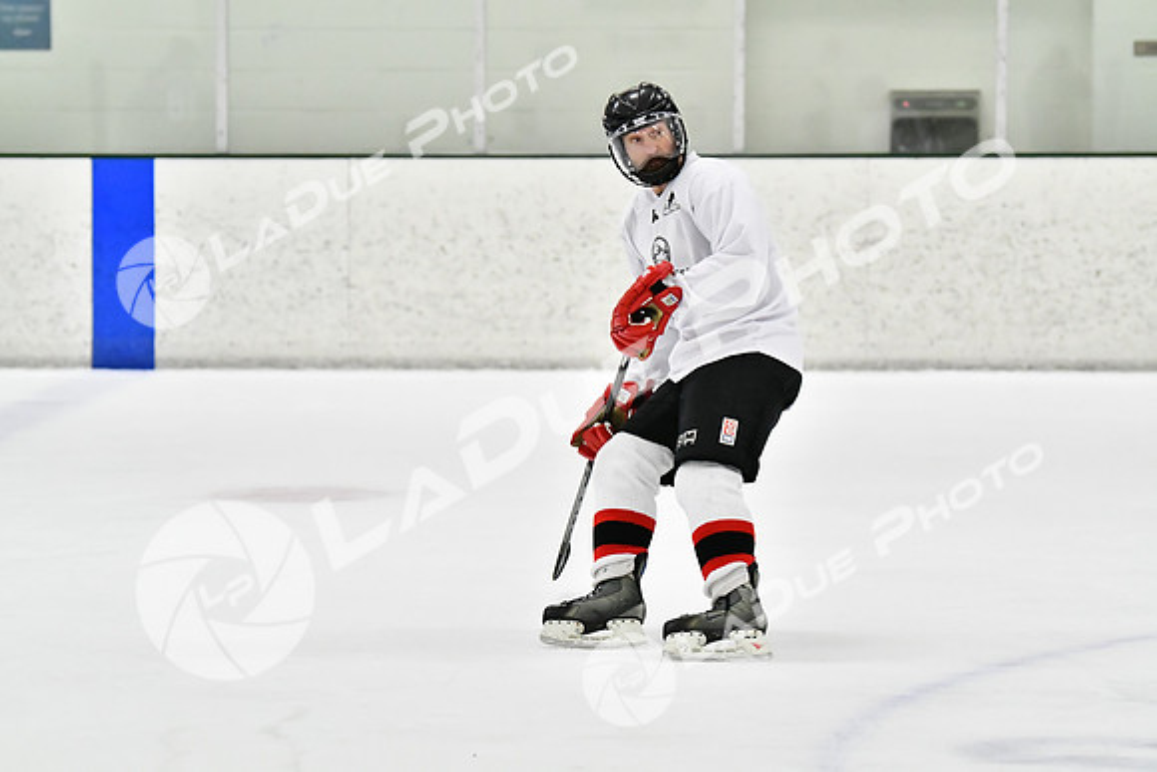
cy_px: 386
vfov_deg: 8.2
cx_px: 578
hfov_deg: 12.2
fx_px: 5400
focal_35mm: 168
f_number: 2.8
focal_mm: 112
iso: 6400
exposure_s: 1/2000
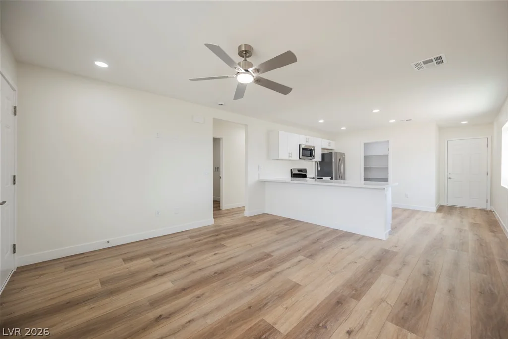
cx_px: 254
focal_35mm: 14
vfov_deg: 81.2
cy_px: 170
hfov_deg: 104.2
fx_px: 198
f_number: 5.6
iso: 400
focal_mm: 14
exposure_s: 1/50
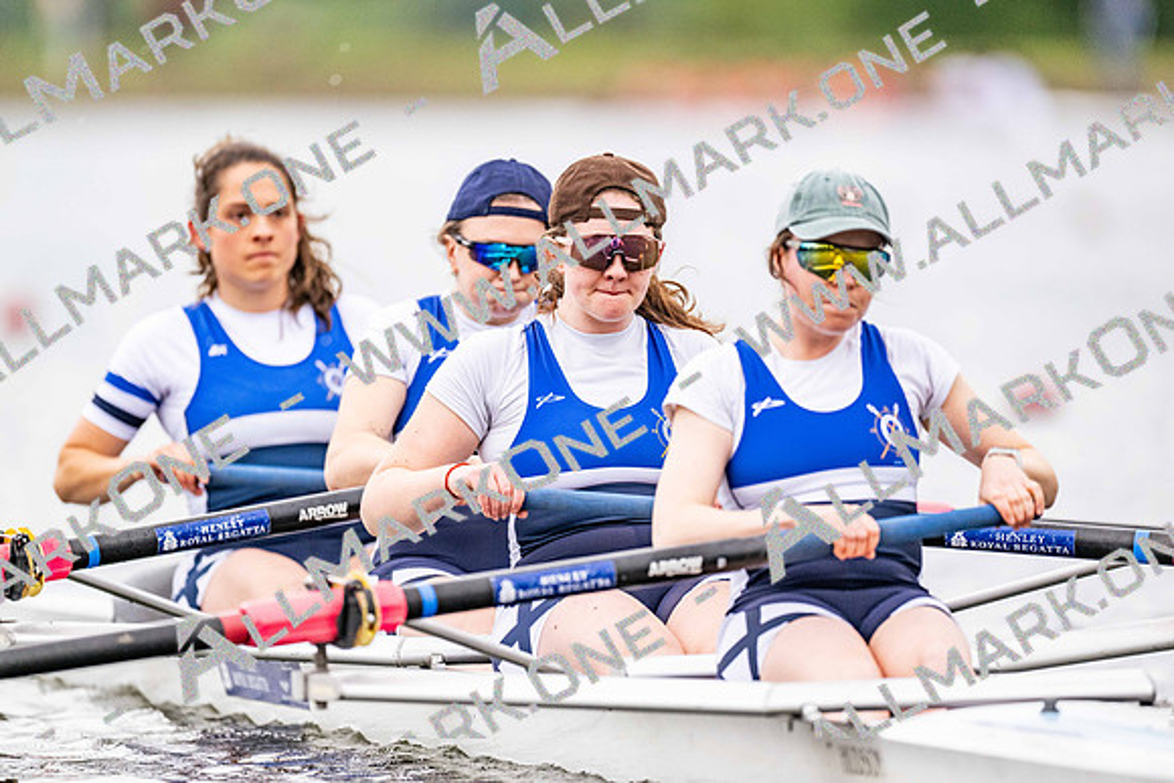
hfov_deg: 3.4
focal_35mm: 600
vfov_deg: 2.3
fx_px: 19570
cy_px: 392
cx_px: 587
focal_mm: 600
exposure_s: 1/2500
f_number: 4
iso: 1600
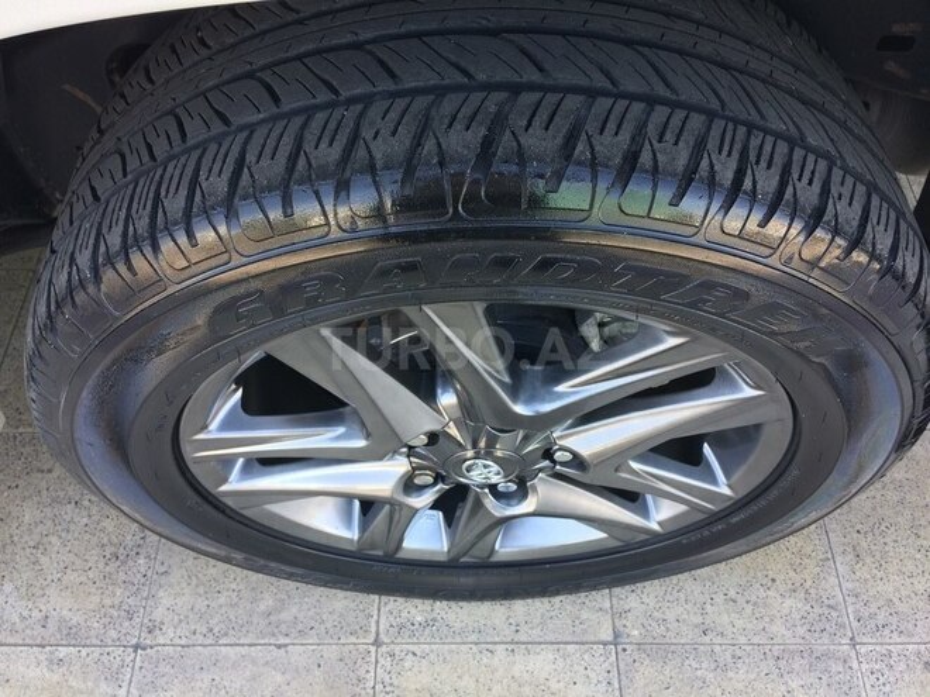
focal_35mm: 29
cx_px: 465
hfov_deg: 61.7
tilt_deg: -56.3
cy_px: 348
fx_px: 779
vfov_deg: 48.2
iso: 40
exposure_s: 1/100
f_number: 2.2
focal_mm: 4.15
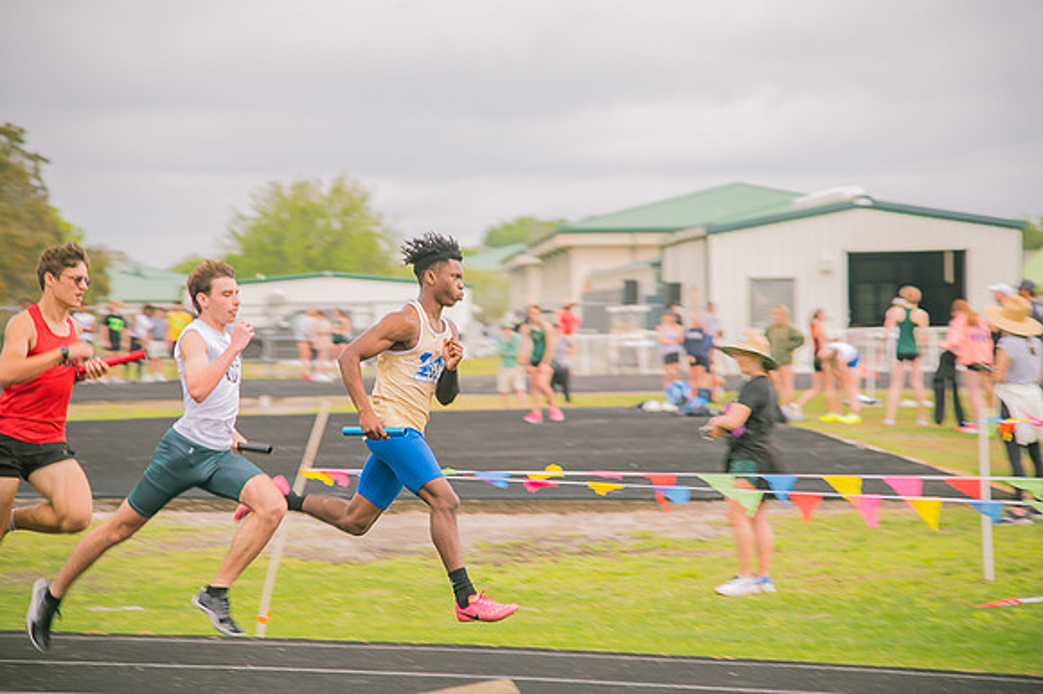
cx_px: 522
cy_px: 347
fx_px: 3475
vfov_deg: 11.4
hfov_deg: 17.1
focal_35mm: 120
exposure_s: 1/200
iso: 200
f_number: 4
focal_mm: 120
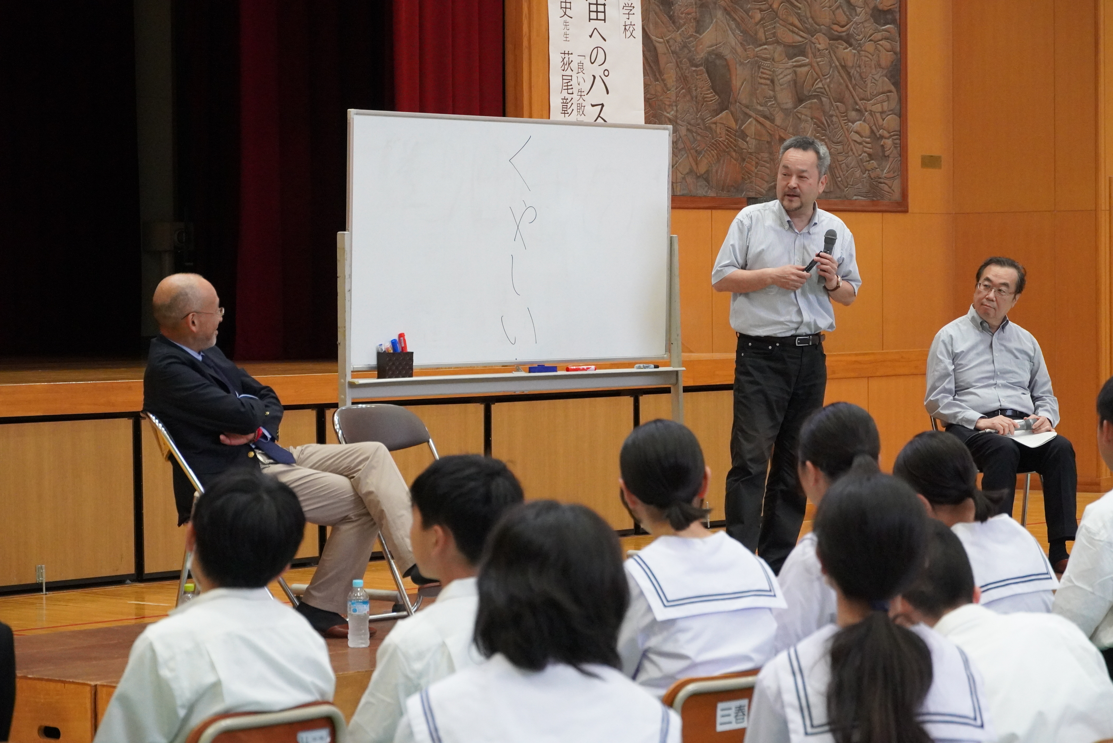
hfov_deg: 19.4
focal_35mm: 105
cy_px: 372
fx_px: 3248
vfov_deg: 13.1
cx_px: 556
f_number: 5.6
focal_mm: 70
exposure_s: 1/160
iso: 5000
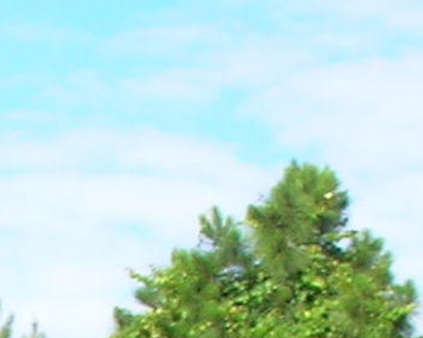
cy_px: 1024
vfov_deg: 4.0
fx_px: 4655
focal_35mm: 372
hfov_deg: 5.1
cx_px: -508
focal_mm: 9.7
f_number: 5.9
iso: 50
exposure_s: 1/110
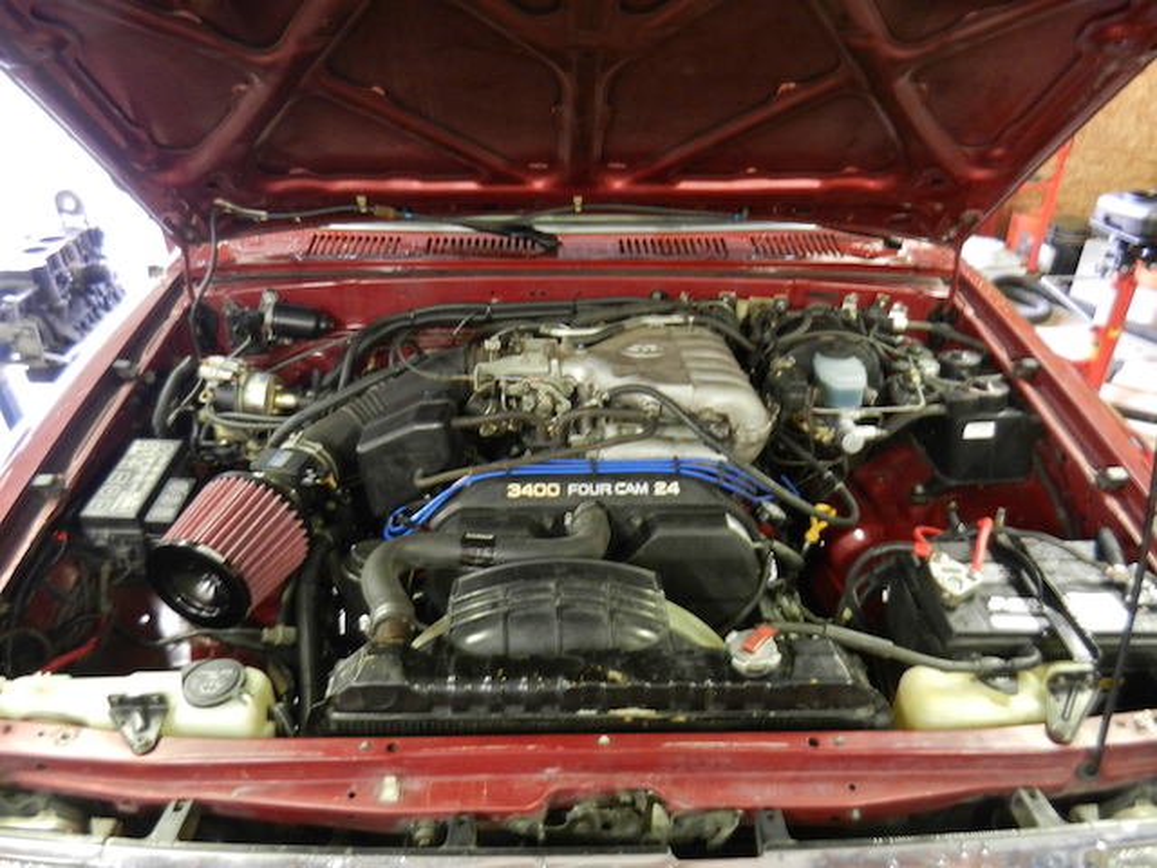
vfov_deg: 54.9
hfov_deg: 69.4
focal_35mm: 25
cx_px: 578
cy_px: 434
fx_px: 836
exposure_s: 1/4
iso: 400
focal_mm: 4.5
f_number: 3.5
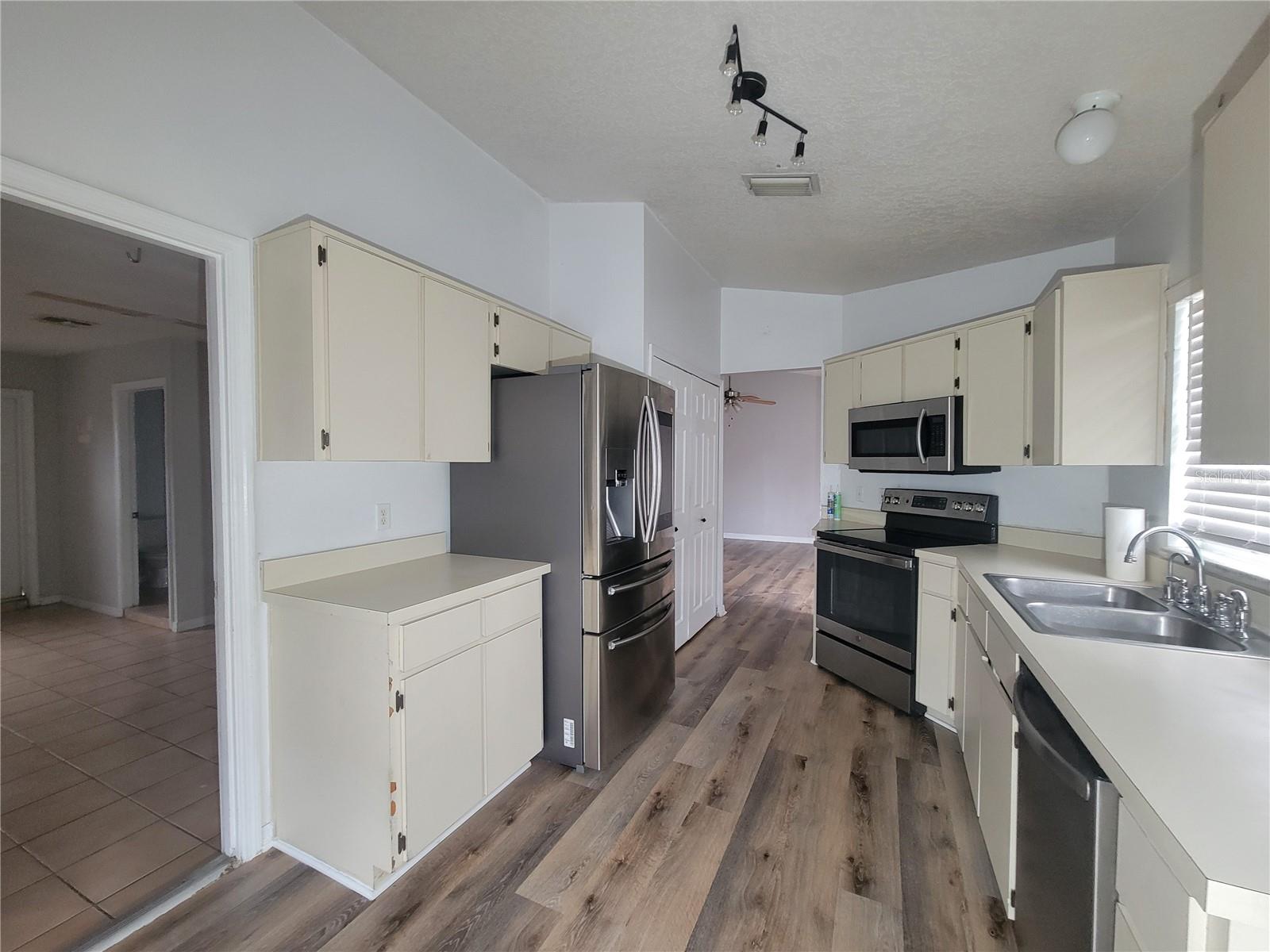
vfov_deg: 89.9
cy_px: 476
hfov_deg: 106.2
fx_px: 477
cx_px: 635
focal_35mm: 13
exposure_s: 1/60
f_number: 2.2
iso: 250
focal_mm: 2.2
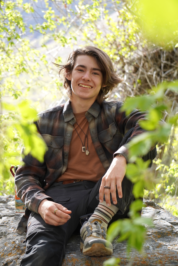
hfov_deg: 12.5
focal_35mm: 110
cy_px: 133
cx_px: 89
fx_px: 812
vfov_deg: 18.7
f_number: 5
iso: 200
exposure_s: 1/160
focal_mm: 73
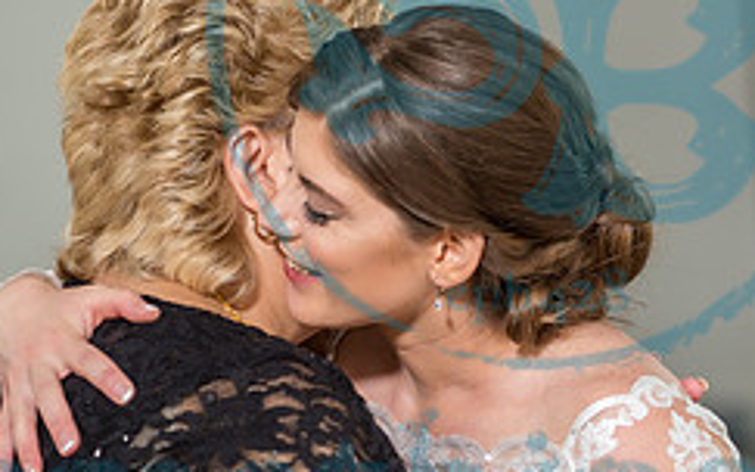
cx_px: 531
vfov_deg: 4.0
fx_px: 6751
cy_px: 148
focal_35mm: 328
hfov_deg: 6.4
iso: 400
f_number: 2.8
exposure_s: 1/200
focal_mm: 135
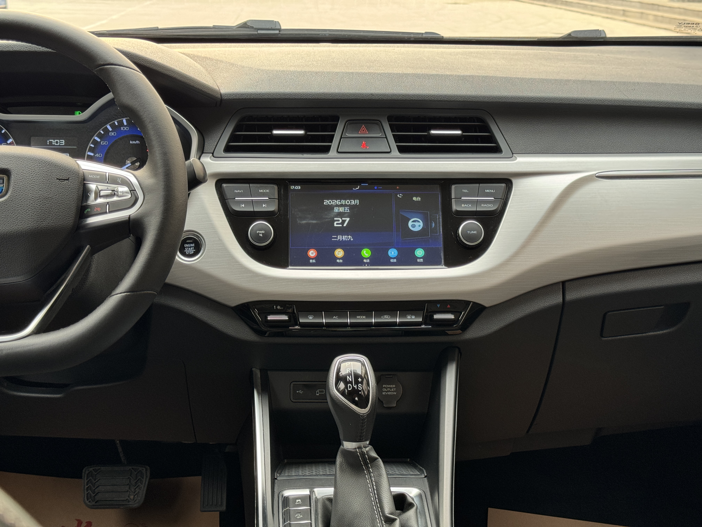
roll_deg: -1.4
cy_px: 264
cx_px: 351
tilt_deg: -17.5
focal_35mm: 48
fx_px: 973
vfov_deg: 30.3
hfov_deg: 39.7
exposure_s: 1/87
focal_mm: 6.86
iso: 100
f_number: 1.78
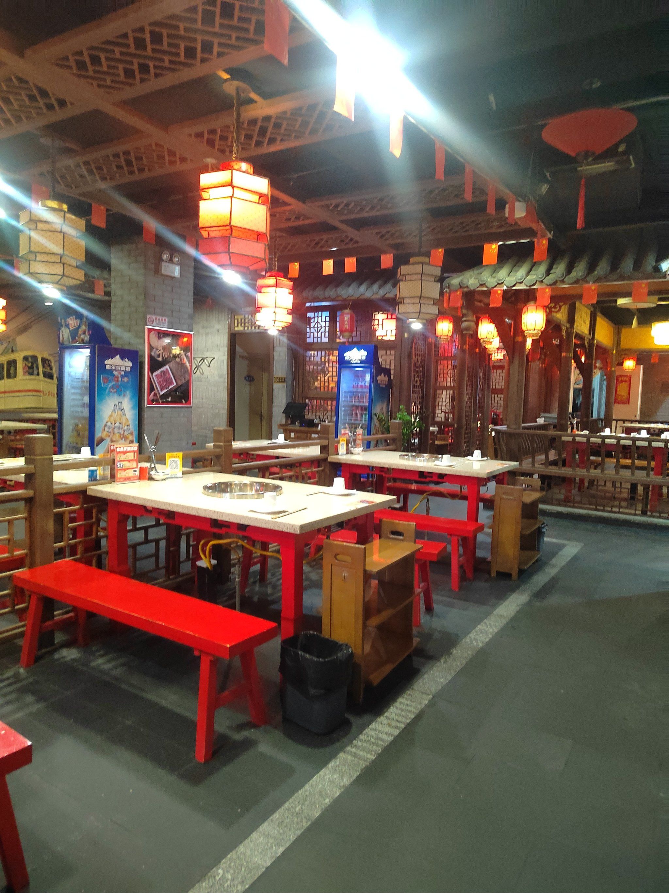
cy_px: 446
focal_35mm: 23
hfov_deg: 58.9
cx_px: 334
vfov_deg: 73.9
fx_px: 593
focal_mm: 5.52
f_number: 1.9
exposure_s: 1/33.3
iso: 3853
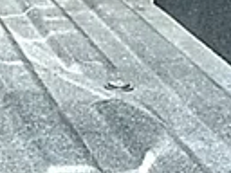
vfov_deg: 9.3
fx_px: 1061
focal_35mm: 159
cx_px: -188
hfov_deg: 11.5
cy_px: 127
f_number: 1.78
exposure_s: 1/1499
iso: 80
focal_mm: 6.86
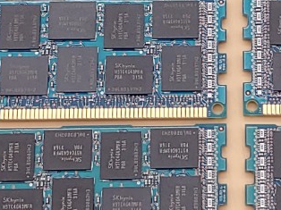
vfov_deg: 8.3
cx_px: 233
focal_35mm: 179
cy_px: 13
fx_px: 1452
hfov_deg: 11.0
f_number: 1.8
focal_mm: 4.36
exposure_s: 1/99
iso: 50
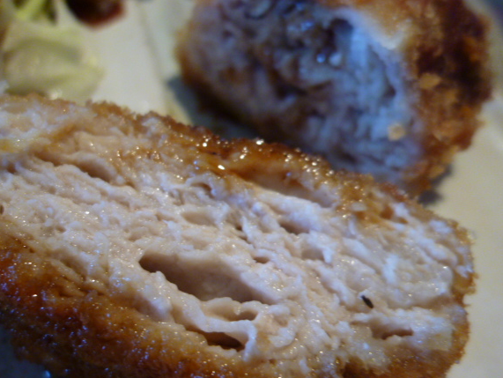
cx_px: 230
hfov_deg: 63.3
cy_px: 207
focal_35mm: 28
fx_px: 407
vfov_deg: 49.7
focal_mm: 4.5
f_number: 2.8
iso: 250
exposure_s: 1/30
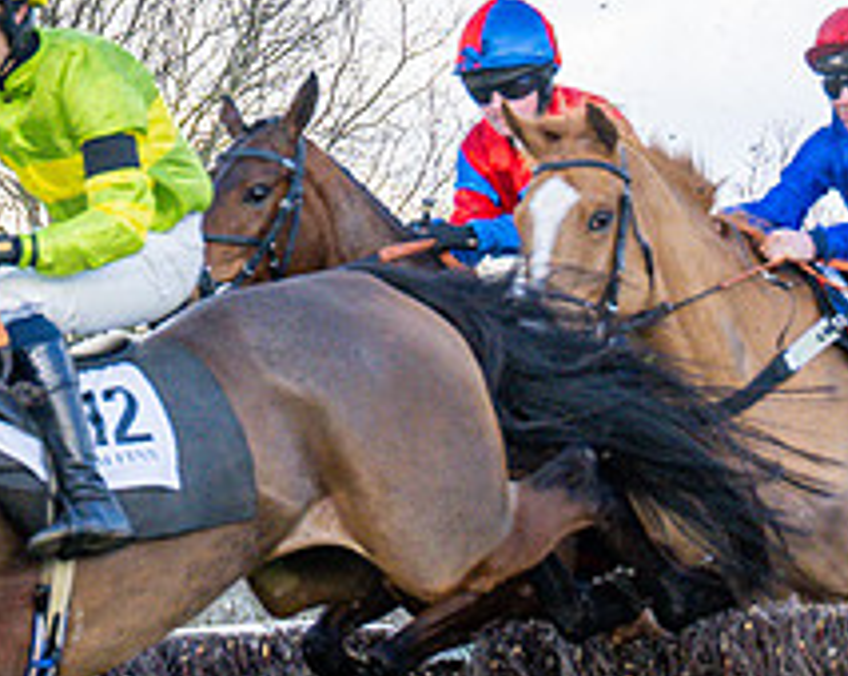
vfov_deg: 4.5
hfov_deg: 5.6
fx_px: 8626
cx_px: -529
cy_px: 486
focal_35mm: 344
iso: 500
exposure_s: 1/2000
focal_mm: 70
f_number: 4
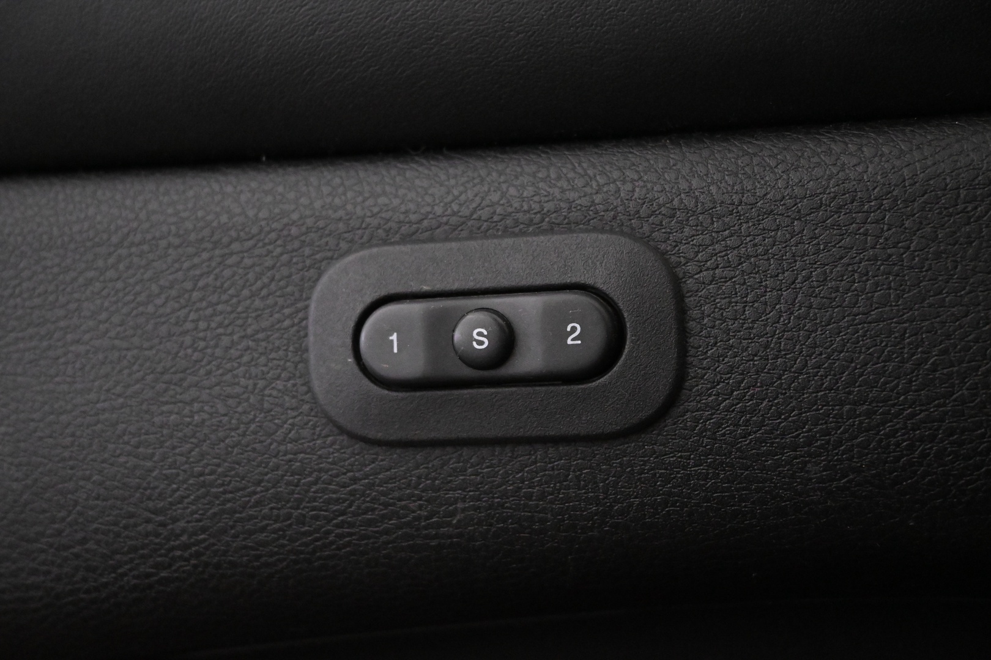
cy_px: 330
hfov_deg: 43.6
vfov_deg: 29.9
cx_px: 496
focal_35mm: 45
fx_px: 1239
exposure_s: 1/50
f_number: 4.8
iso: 8000
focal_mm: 30
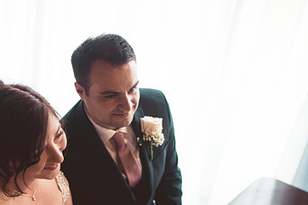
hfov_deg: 34.6
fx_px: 479
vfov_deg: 23.9
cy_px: 158
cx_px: 66
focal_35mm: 56
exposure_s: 1/125
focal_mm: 35
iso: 400
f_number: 2.5
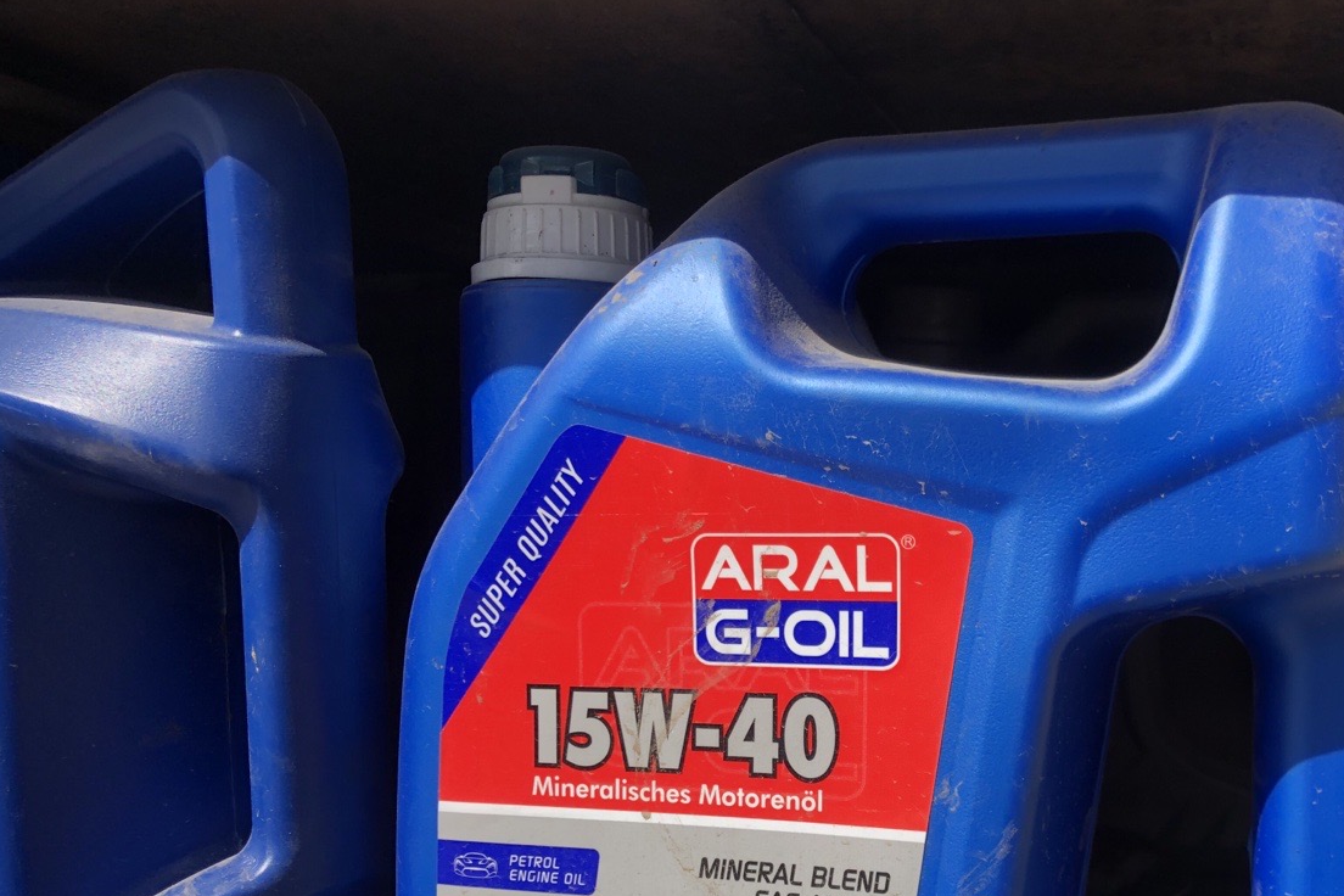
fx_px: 1419
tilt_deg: -3.8
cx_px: 856
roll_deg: +1.3
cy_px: 633
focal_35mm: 38
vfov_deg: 34.6
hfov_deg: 50.1
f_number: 1.8
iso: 20
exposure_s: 1/1245
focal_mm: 4
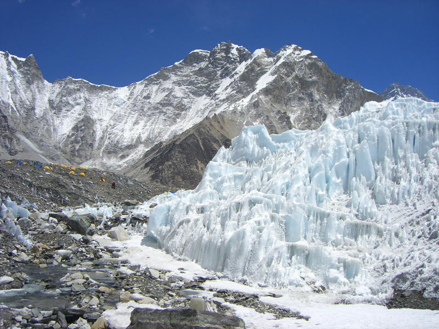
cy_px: 164
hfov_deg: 49.0
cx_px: 220
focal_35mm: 38
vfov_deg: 37.7
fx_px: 482
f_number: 4.3
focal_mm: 6.2
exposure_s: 1/2000
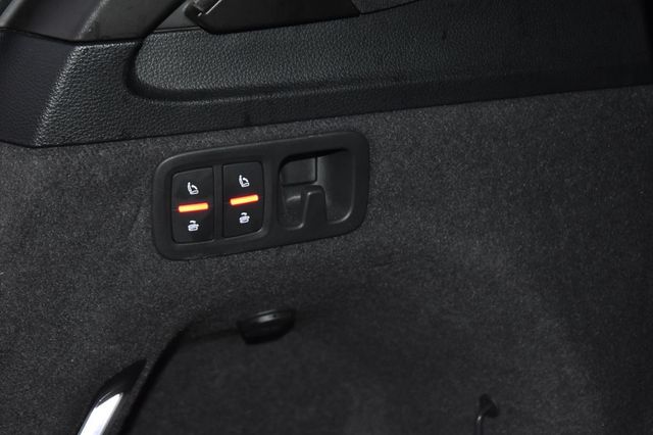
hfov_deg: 26.0
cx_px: 326
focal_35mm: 78
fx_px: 1414
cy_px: 218
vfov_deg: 17.5
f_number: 5.6
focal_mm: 52
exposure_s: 1/30
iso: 2000
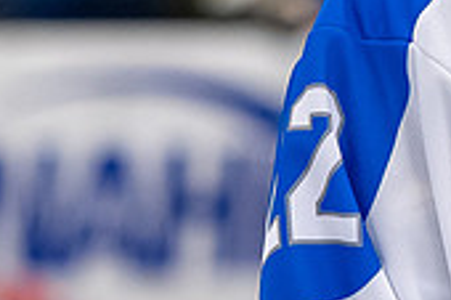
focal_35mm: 832
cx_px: 694
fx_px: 10413
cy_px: -258
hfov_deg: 2.5
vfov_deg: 1.6
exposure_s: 1/800
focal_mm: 135
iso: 2000
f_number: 3.2
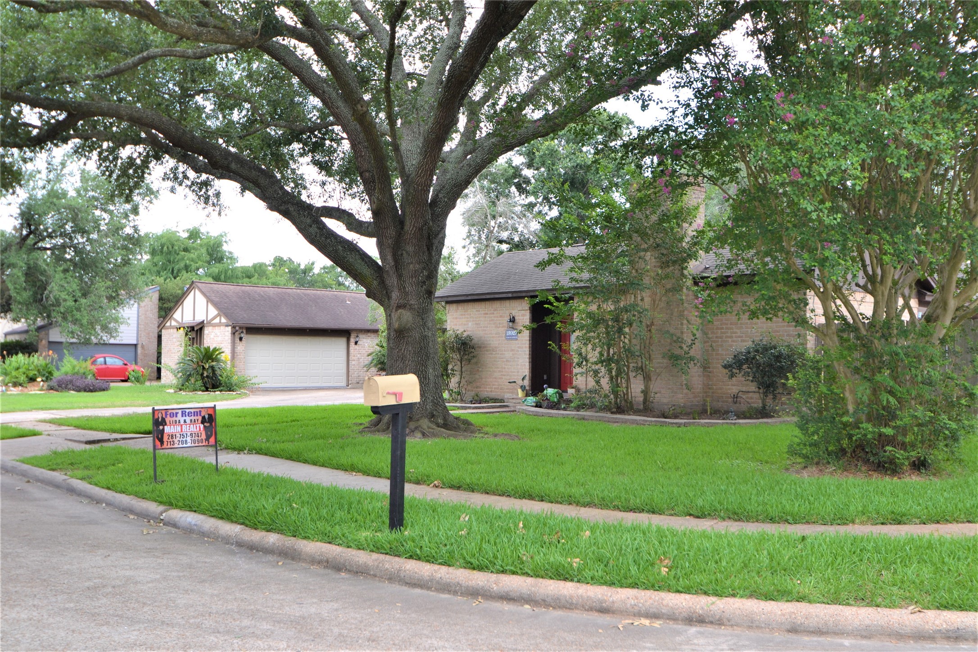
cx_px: 489
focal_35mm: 33
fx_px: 896
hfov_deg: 57.2
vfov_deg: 40.0
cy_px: 326
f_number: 5.6
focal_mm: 22
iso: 160
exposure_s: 1/125
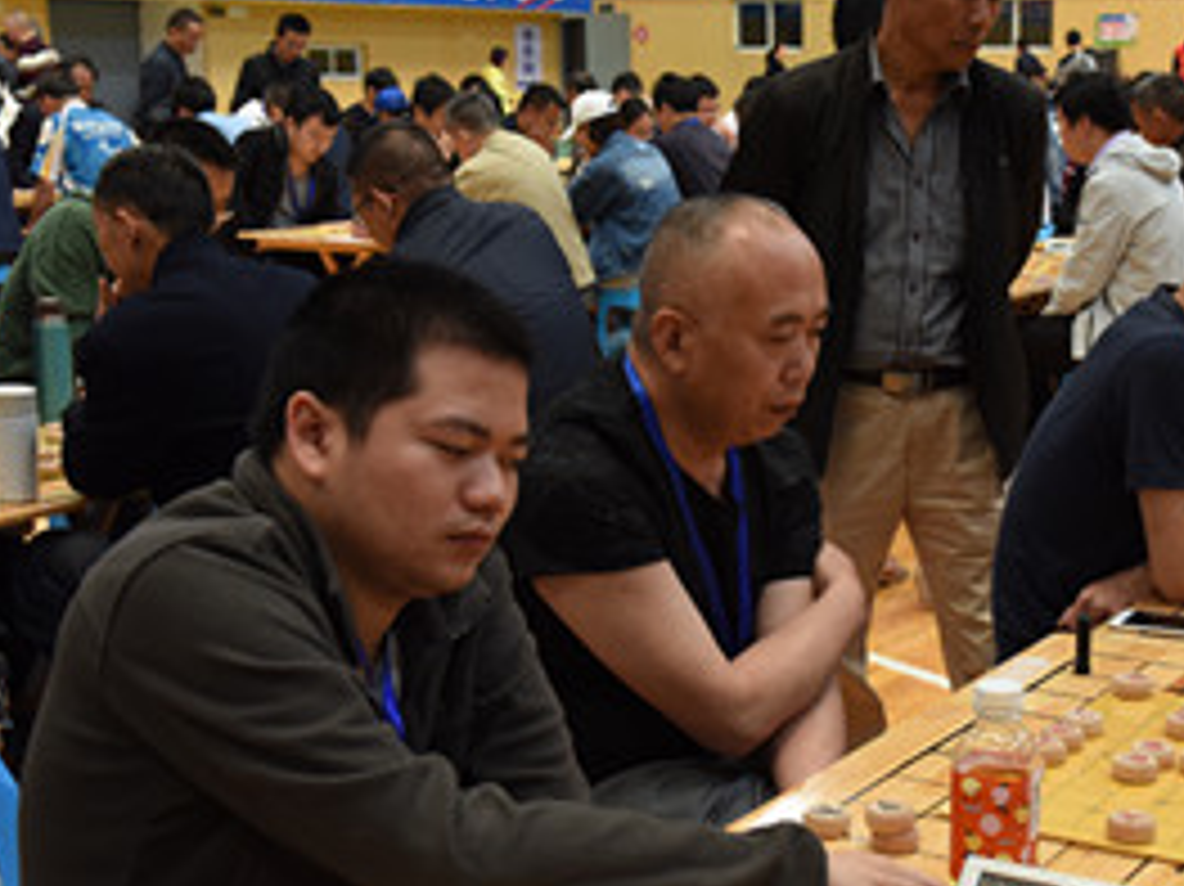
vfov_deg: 22.8
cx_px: 815
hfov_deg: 30.0
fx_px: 2188
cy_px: 596
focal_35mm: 64
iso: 1250
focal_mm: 35
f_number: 6.3
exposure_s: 1/160
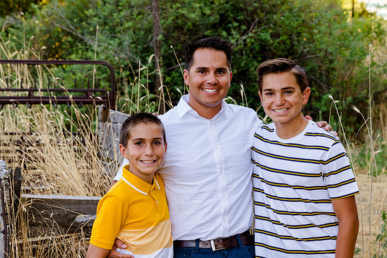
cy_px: 118
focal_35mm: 82
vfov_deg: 16.7
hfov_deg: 24.8
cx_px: 211
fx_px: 878
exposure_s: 1/160
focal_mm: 75
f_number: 6.3
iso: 1000
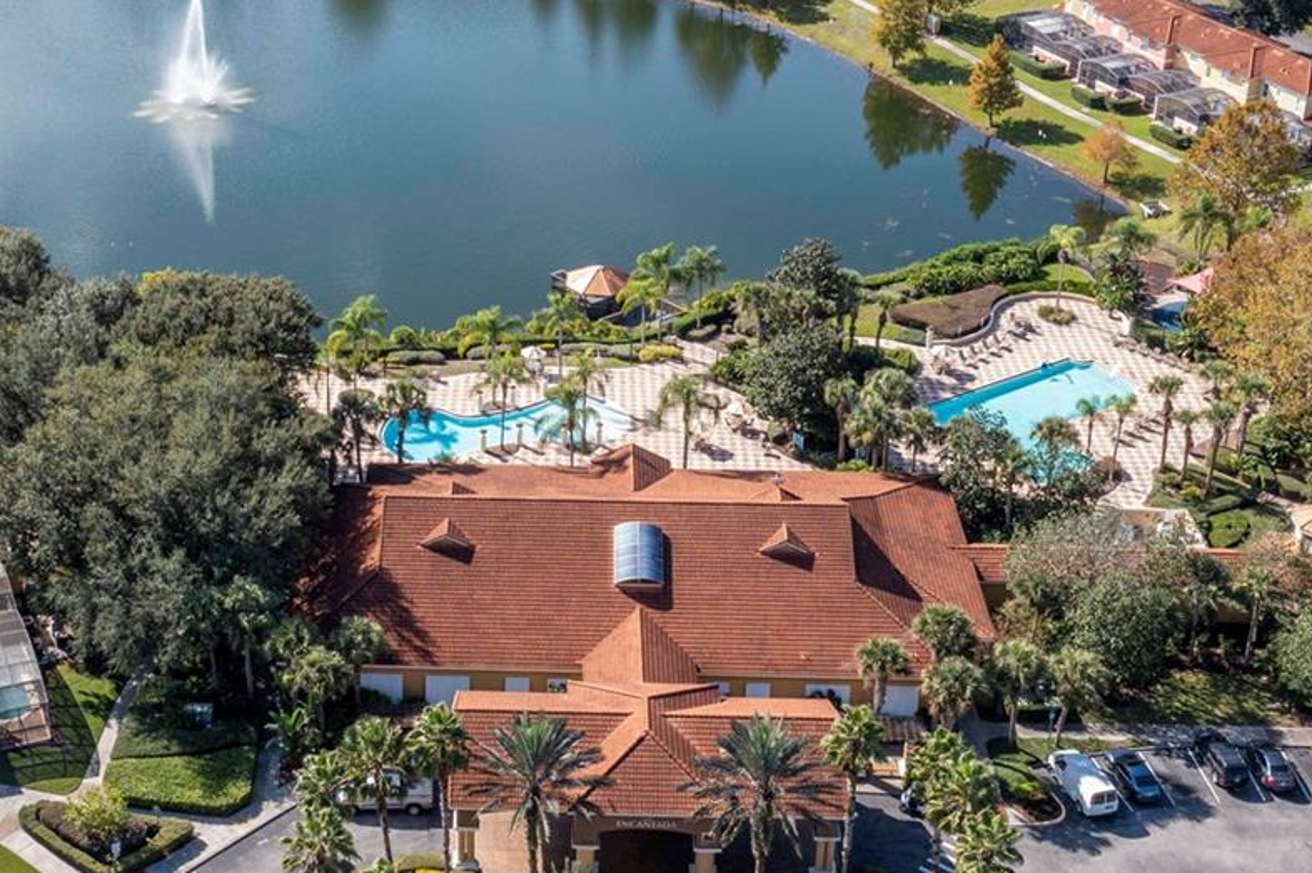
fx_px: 2076
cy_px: 378
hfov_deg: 34.9
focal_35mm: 57
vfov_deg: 23.7
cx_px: 481
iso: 100
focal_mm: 10.26
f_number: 5
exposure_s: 1/240
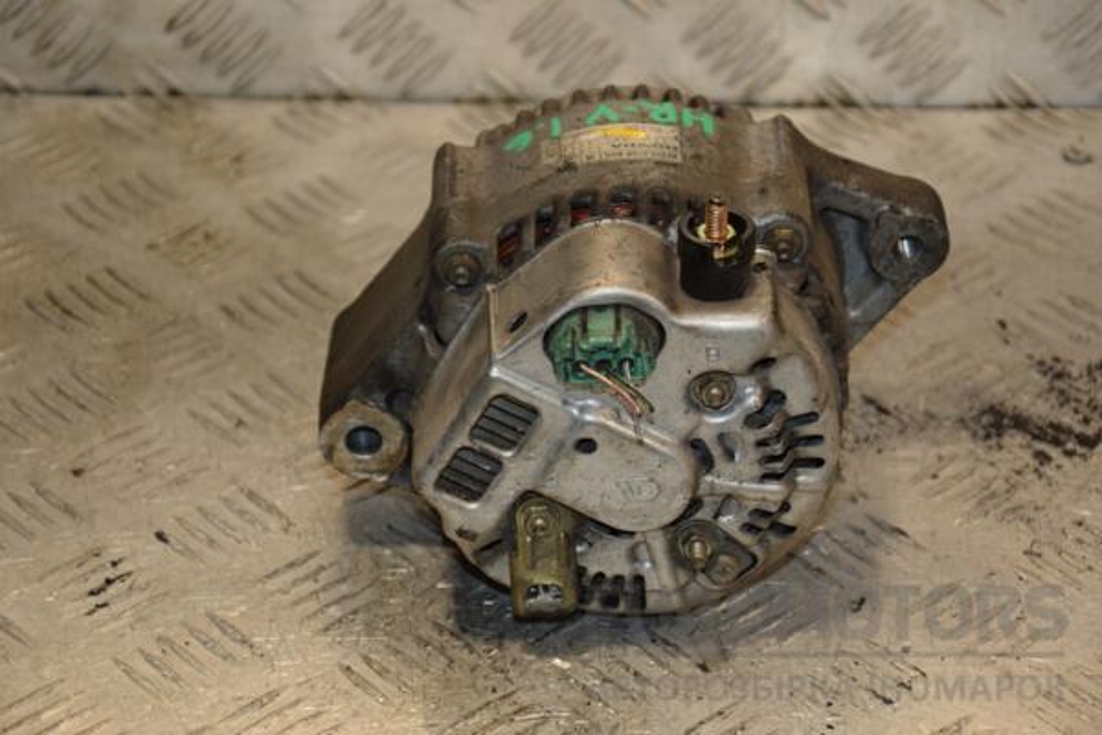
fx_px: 3673
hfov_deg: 17.1
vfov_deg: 11.4
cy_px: 368
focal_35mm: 120
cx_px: 551
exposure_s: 1/200
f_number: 5.3
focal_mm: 80
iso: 800
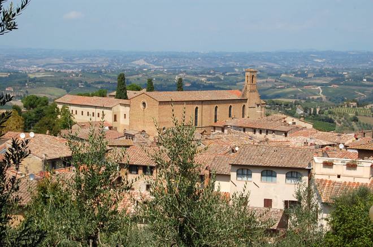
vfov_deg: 16.5
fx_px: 854
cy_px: 124
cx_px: 186
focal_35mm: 82
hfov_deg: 24.7
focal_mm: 55
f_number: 10
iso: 200
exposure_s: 1/320
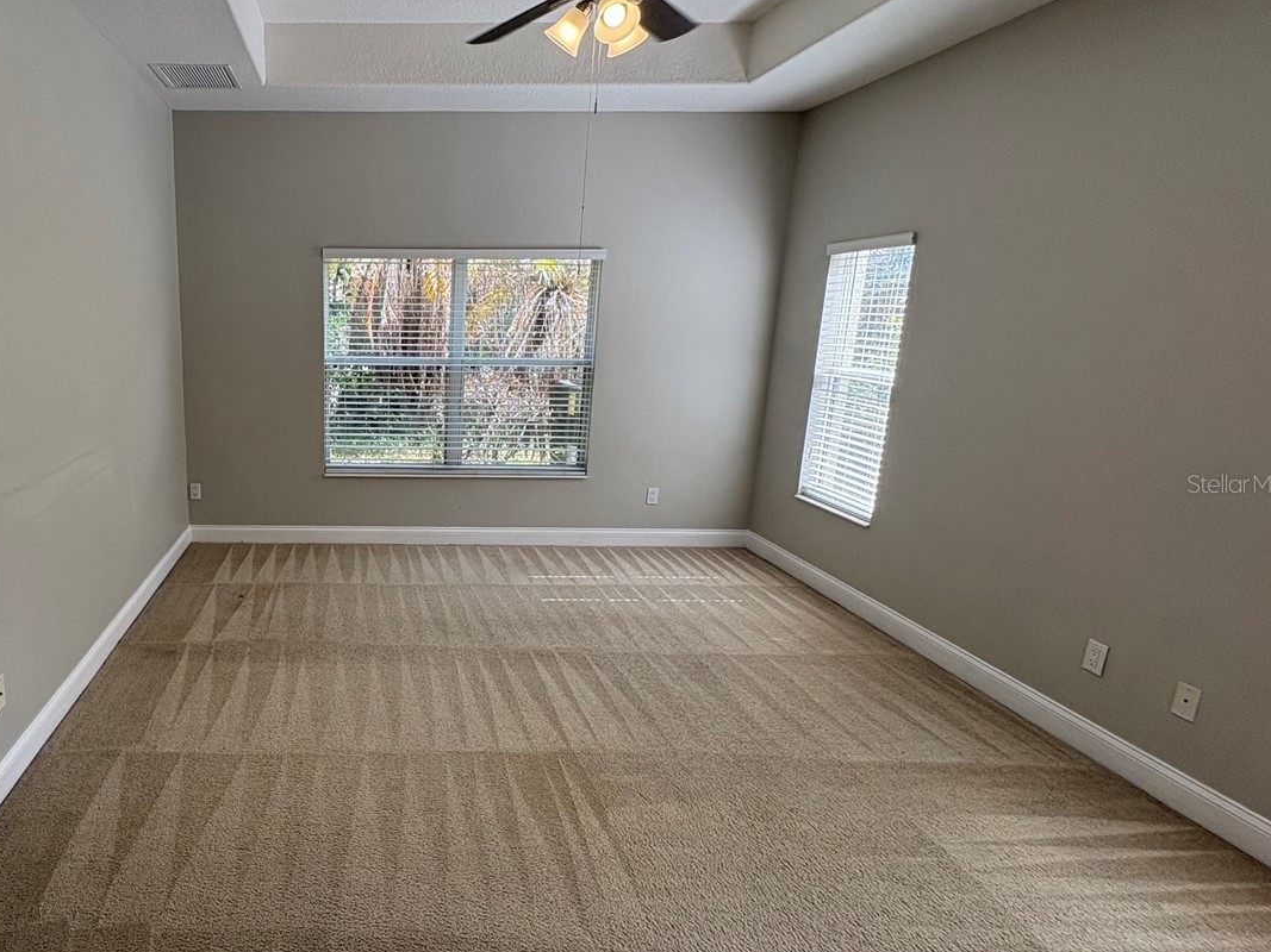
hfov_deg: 74.4
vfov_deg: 63.4
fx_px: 771
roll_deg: -1.0
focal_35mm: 21
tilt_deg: -10.9
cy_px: 483
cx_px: 347
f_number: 2.2
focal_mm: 2.22
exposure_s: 1/120
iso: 50
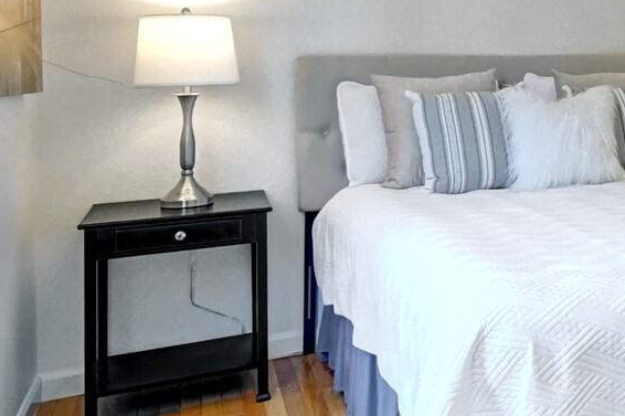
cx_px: 790
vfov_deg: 29.3
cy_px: 99
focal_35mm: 45
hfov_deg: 33.4
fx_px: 781
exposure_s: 1/10
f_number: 11
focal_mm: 10
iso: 3200
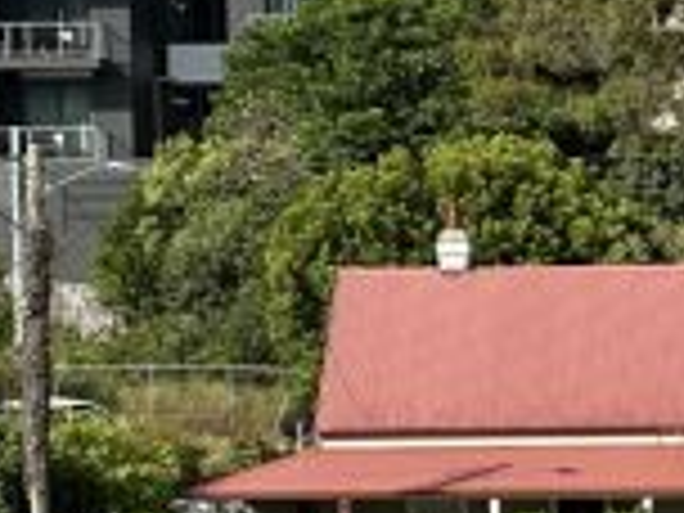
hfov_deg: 6.4
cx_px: 1287
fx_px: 6007
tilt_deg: -2.6
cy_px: 513
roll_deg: +0.6
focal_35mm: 304
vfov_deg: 4.9
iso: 32
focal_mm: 9
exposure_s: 1/690
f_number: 2.8
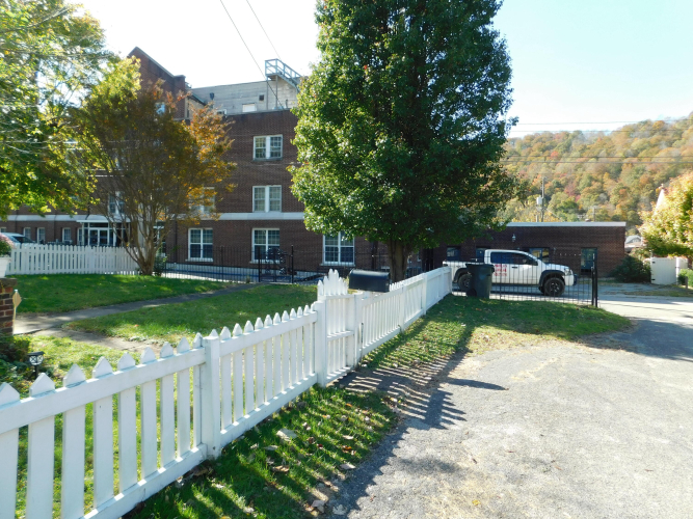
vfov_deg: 58.9
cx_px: 346
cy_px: 260
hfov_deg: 73.9
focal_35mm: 23
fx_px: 460
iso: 125
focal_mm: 4
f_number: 3
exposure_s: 1/400
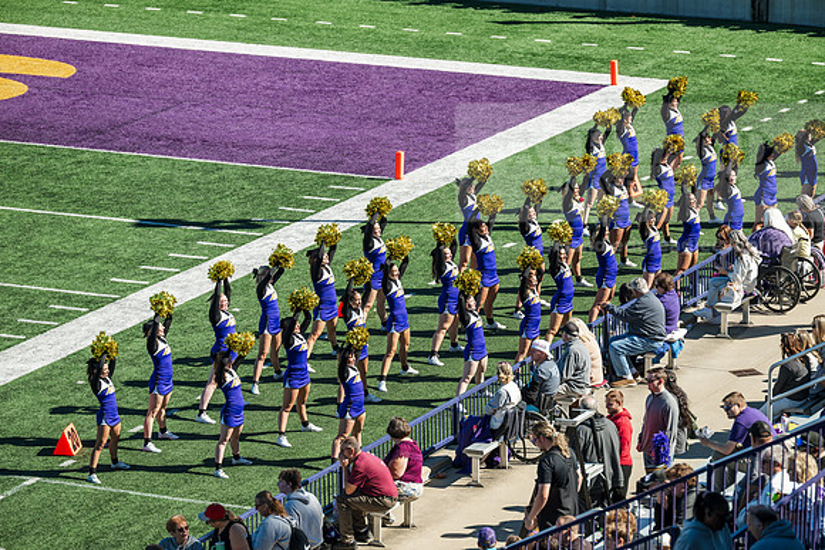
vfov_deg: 6.9
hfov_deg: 10.3
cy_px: 275
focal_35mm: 200
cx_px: 412
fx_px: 4584
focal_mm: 200
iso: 100
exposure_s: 1/500
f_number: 4.5
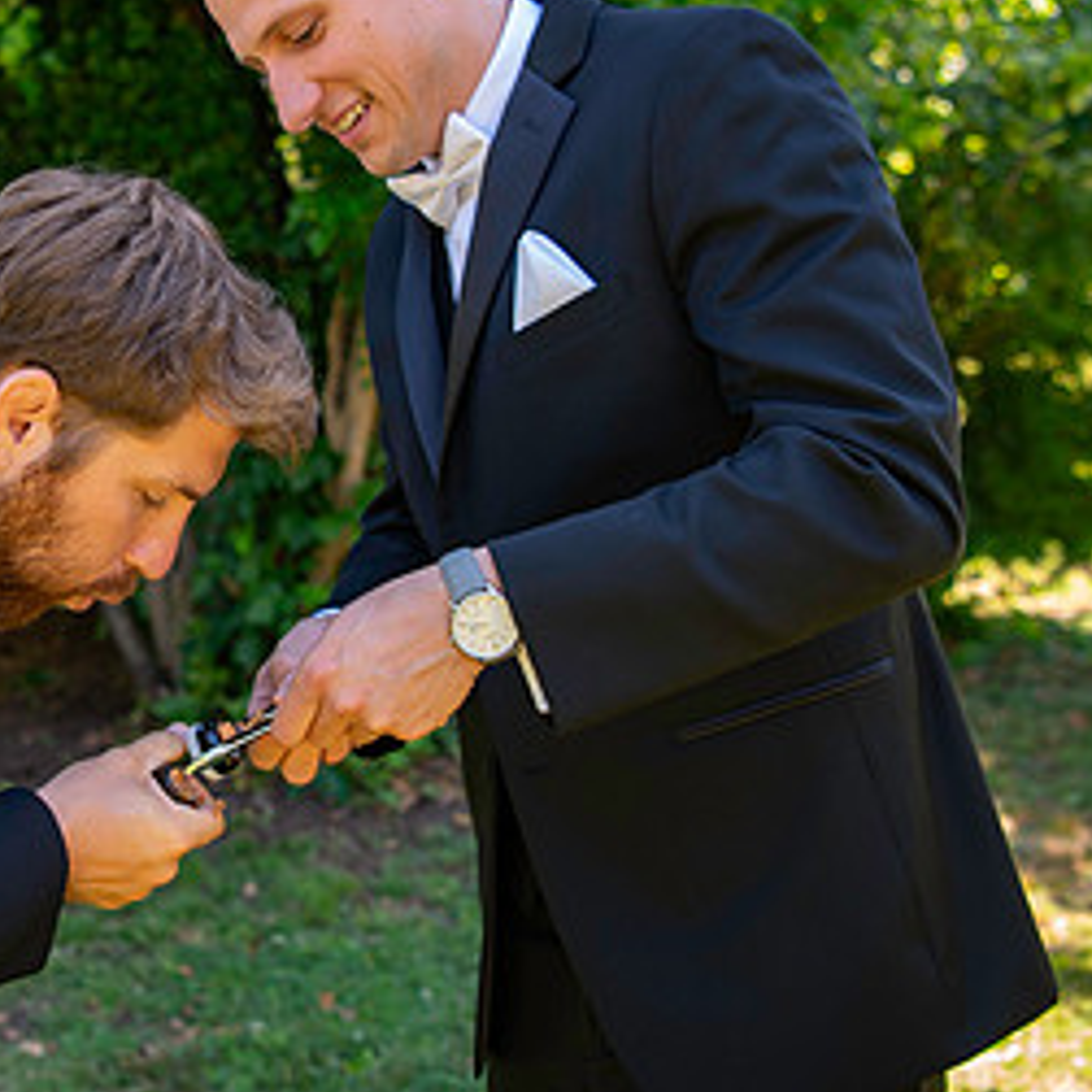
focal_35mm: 57
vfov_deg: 30.0
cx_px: 209
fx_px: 2034
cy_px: 435
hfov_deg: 29.3
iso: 100
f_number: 2.8
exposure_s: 1/125
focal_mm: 29
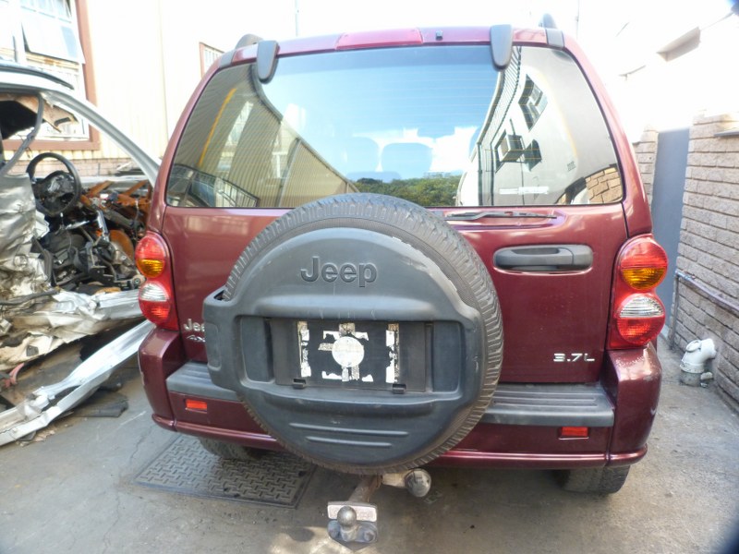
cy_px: 277
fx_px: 534
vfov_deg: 54.9
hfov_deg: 69.4
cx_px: 370
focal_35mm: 25
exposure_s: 1/60
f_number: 2.8
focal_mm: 4.5
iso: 200
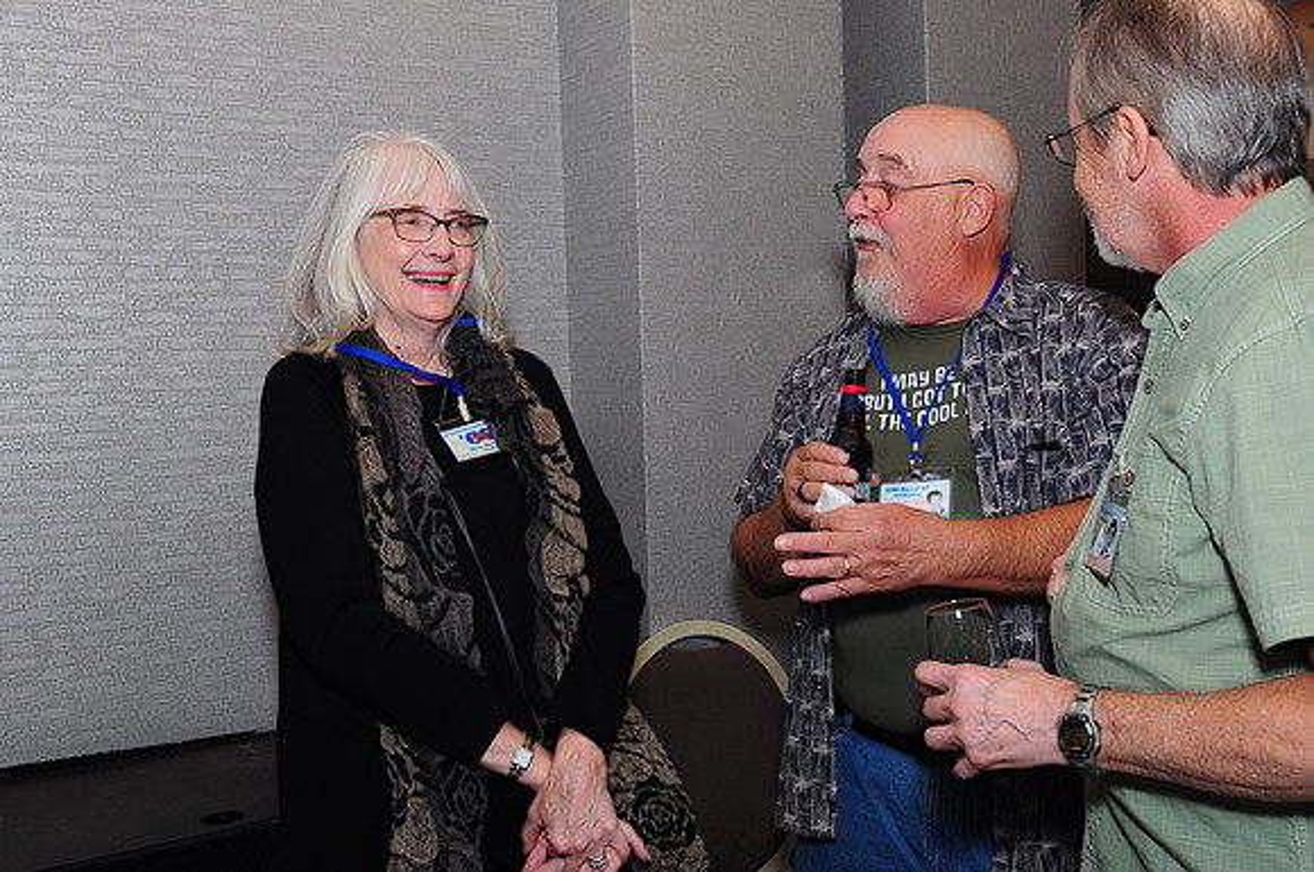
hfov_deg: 48.0
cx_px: 657
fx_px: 1476
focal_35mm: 40
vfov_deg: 32.9
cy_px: 436
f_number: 5
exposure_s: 1/60
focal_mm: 27
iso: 500
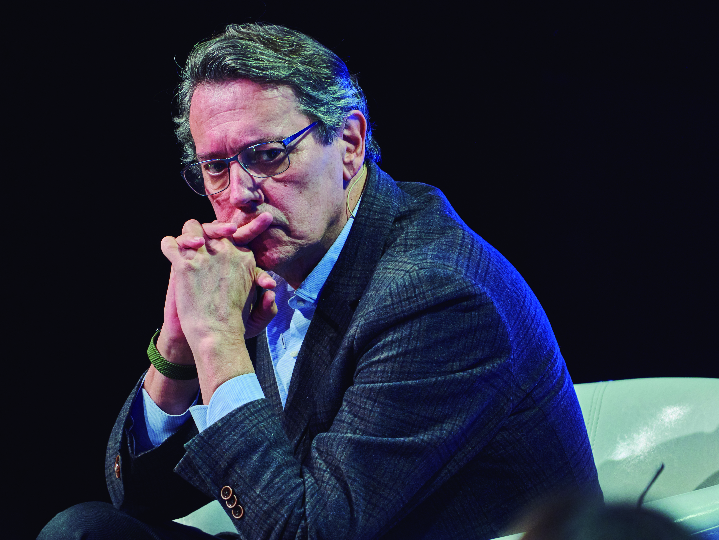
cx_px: 323
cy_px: 270
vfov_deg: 4.6
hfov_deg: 6.1
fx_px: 6751
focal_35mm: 325
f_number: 4
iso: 1000
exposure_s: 1/125
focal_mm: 200
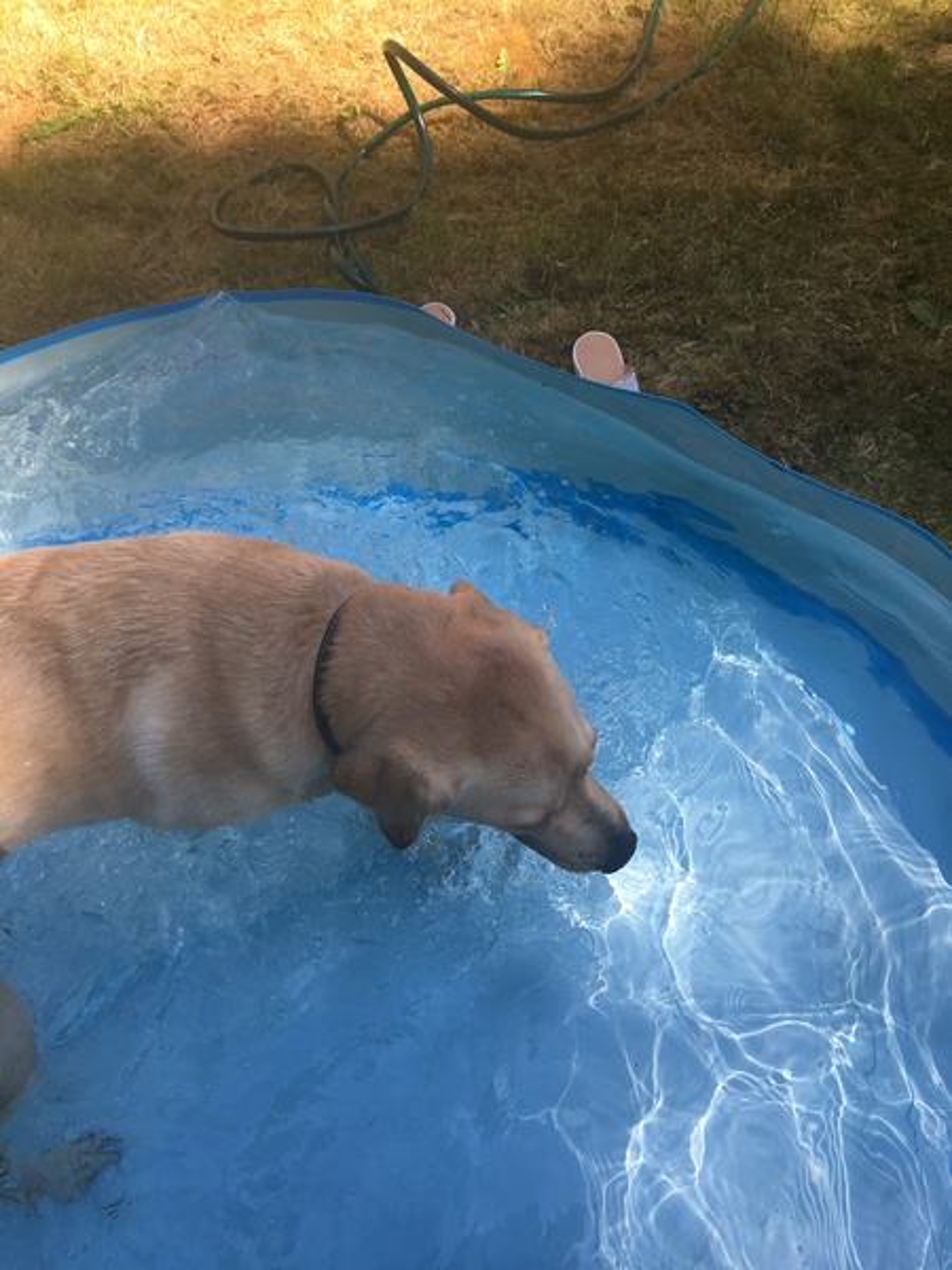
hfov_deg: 48.2
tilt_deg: -58.4
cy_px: 635
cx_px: 476
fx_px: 1063
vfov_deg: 61.7
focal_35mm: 29
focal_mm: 4.15
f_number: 2.2
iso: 25
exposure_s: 1/411
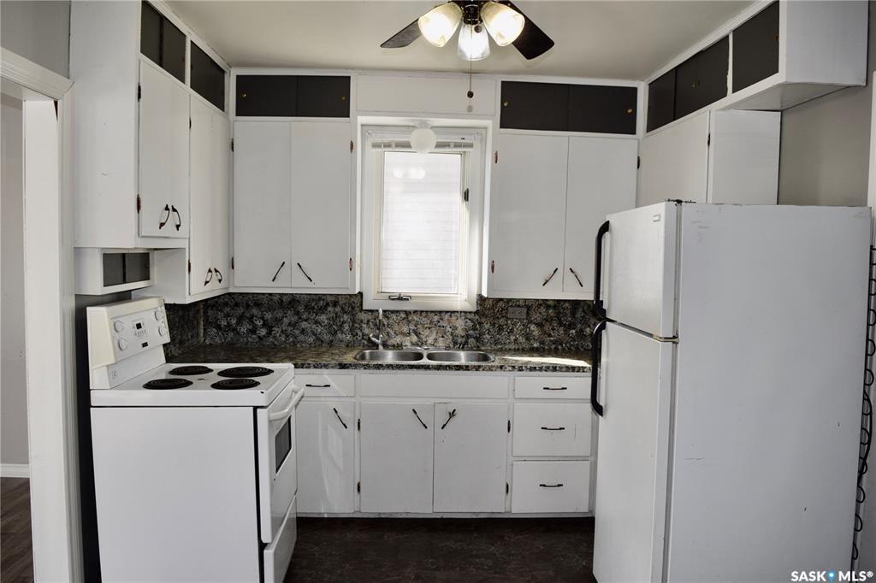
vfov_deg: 47.9
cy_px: 292
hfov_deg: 67.4
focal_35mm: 27
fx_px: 657
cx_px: 438
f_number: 5.6
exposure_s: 1/125
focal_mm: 18
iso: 280
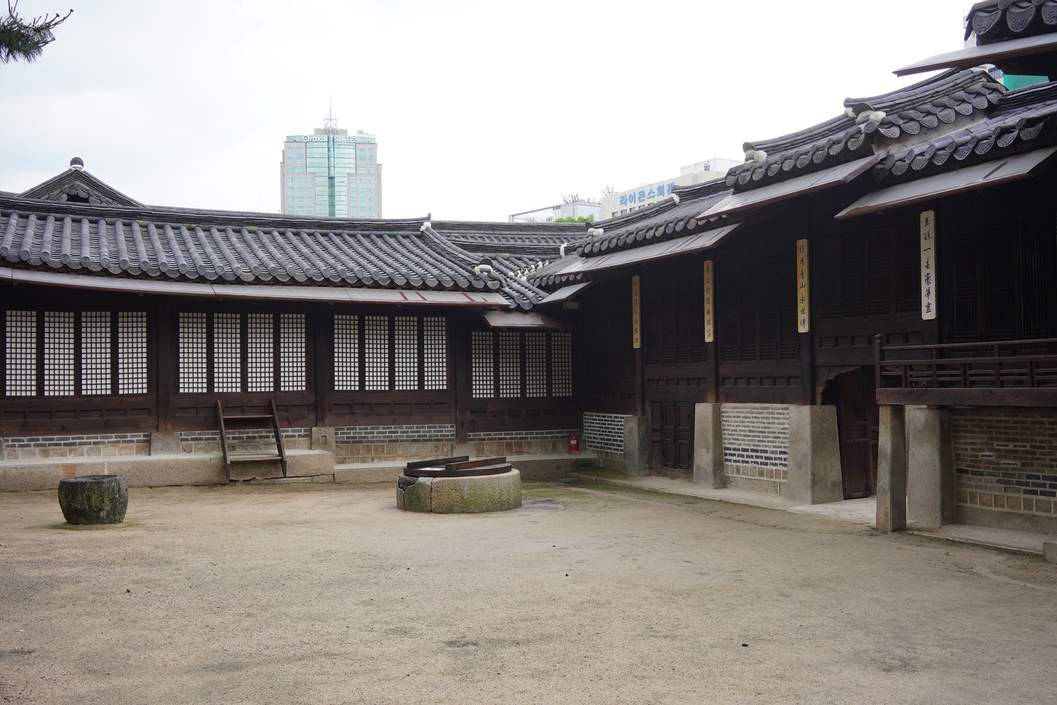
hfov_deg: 54.4
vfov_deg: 37.9
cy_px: 352
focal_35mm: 35
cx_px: 528
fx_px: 1028
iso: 400
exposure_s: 1/100
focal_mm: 35
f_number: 7.1
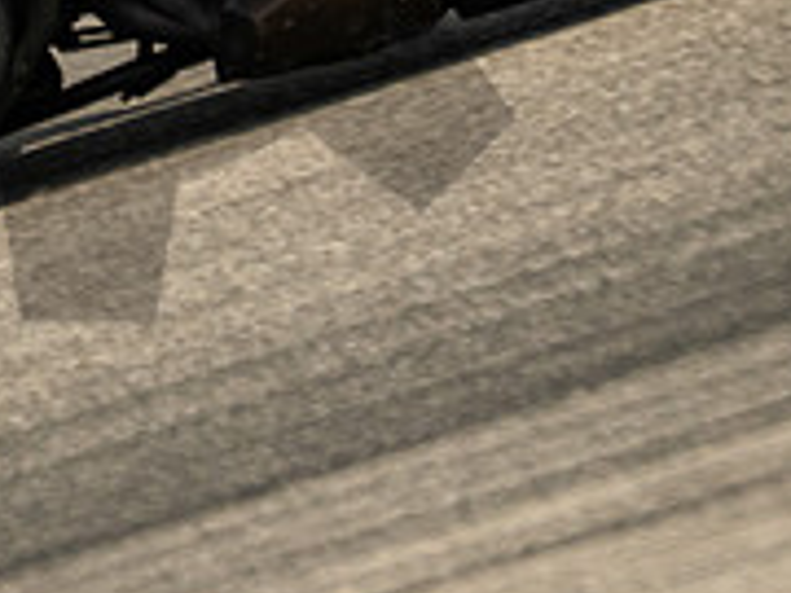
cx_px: 88
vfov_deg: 0.8
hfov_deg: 1.1
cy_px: -213
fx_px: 42525
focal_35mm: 1861
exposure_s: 1/1600
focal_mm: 400
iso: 800
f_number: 5.6
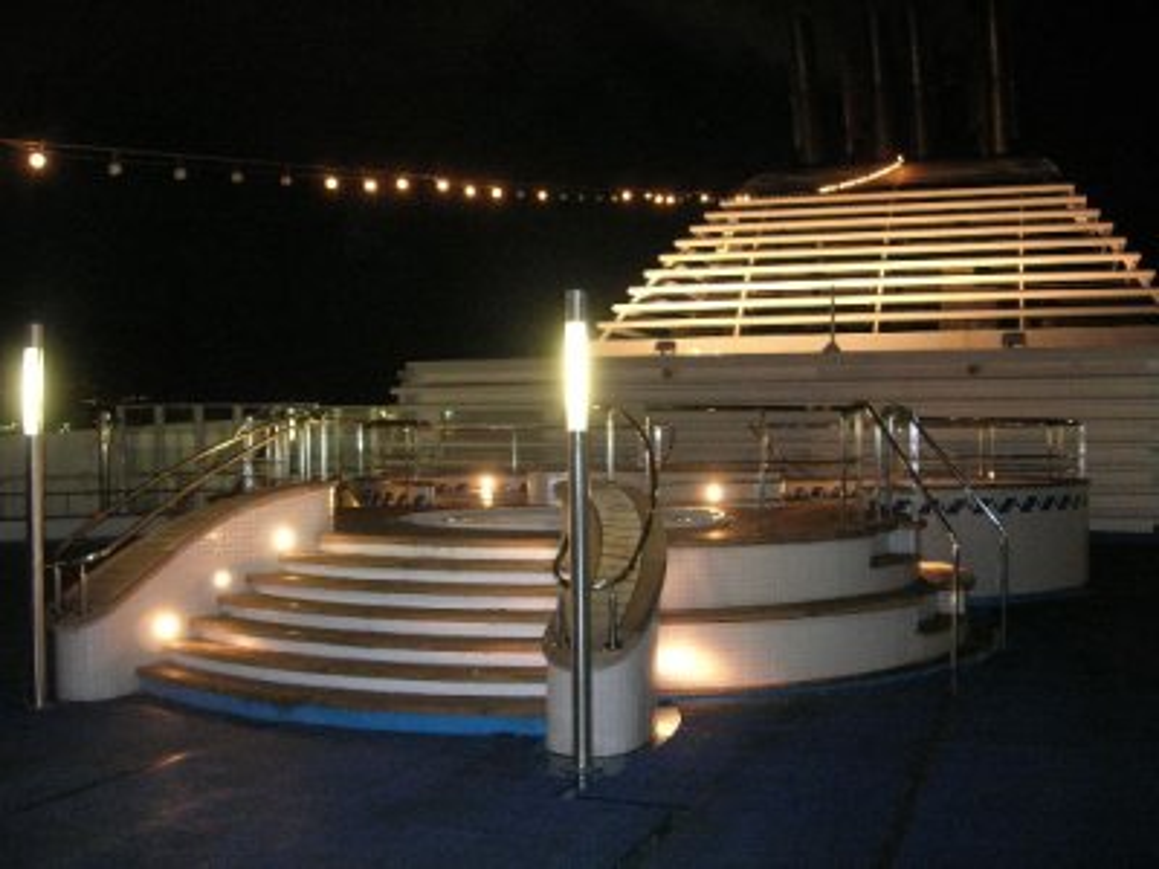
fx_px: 1272
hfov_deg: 49.0
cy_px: 434
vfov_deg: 37.7
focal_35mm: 38
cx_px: 580
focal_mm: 7.8
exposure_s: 1/15.1
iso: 200
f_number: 2.8
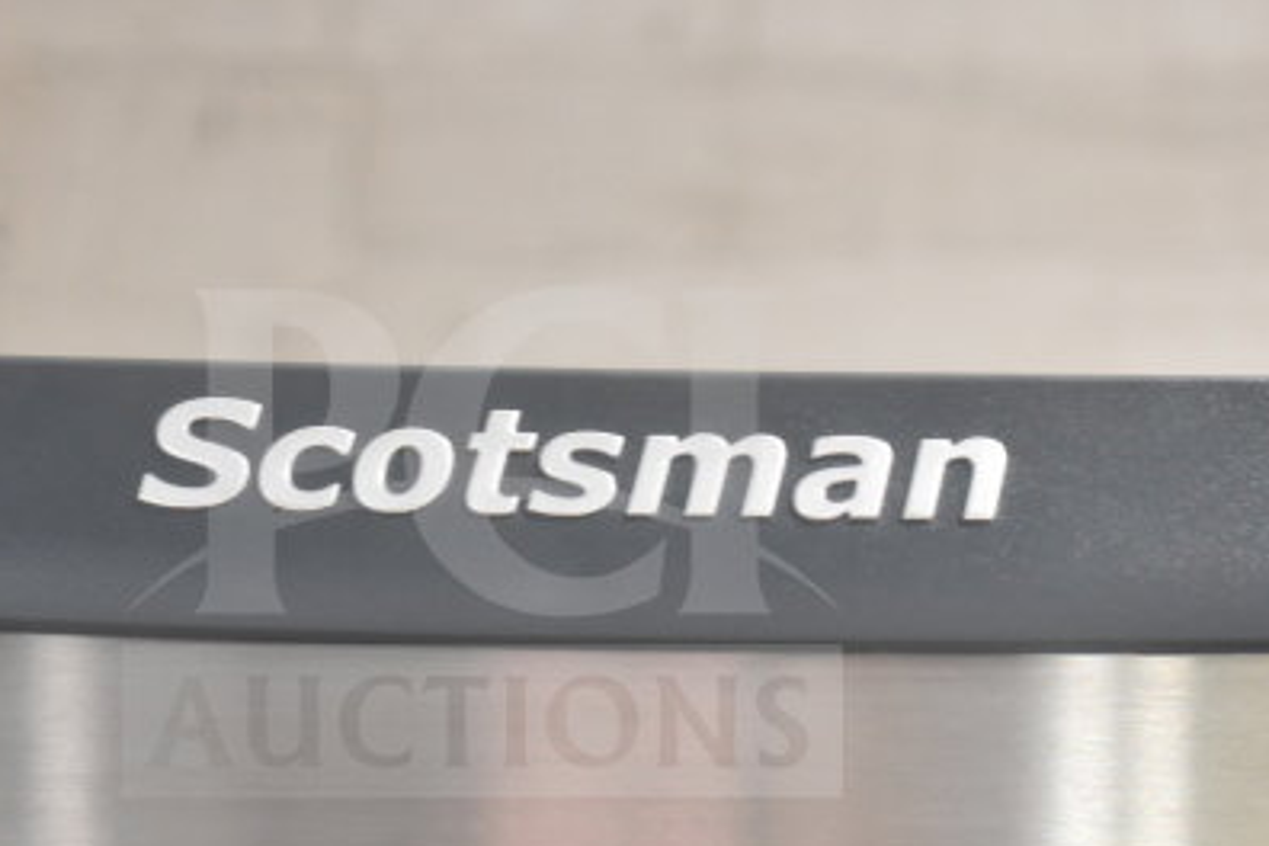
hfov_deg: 18.4
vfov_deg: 12.3
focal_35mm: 111
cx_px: 481
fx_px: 3912
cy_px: 543
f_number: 5.3
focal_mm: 48
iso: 2000
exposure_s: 1/80
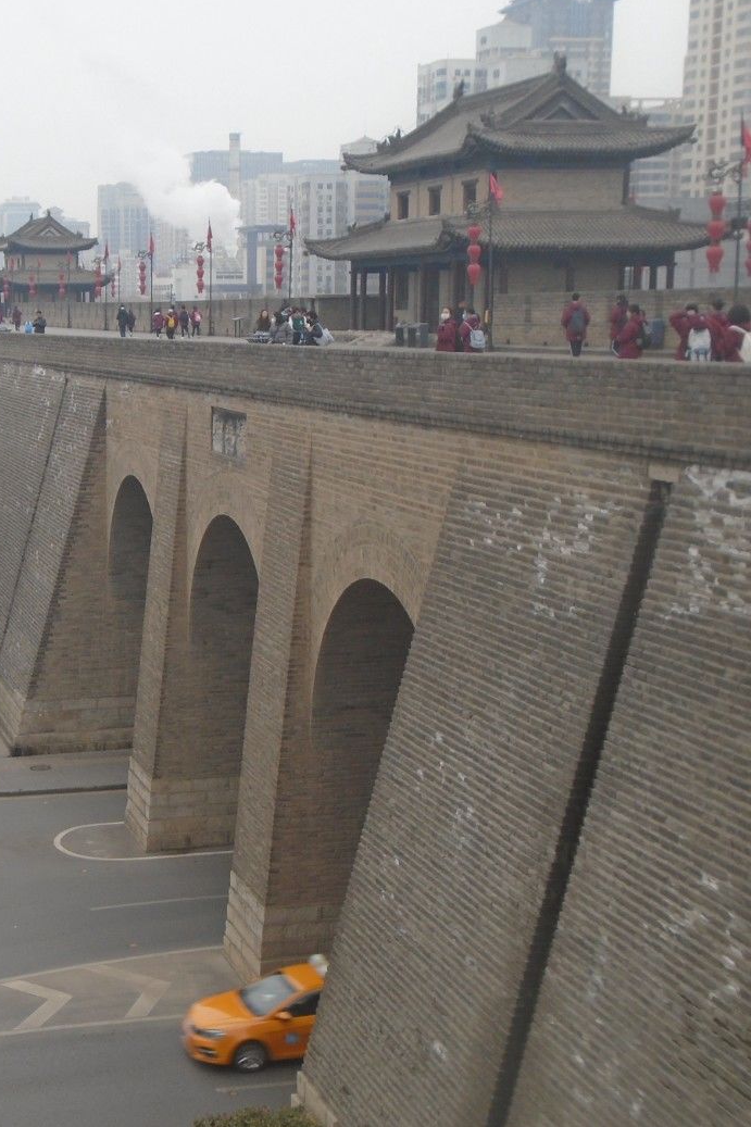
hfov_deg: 22.7
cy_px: 560
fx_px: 1847
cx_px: 155
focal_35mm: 59
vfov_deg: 33.9
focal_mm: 7.4
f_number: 4.1
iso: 100
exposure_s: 1/40
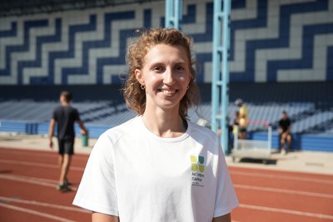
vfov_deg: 36.9
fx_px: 333
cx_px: 166
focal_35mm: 36
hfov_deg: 53.1
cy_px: 111
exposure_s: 1/160
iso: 200
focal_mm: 36
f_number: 3.2
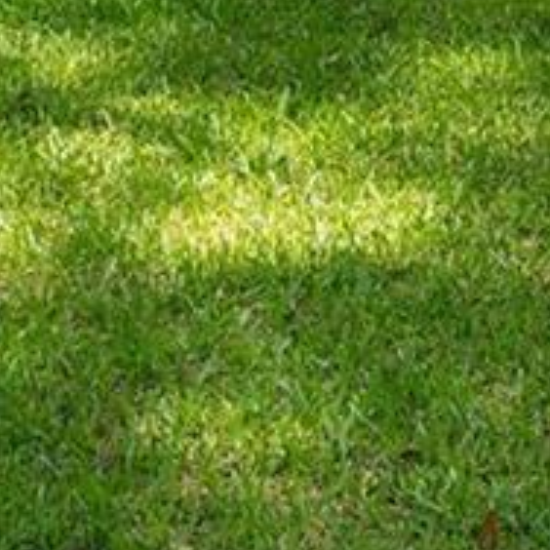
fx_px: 1816
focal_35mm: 101
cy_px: -436
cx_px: 790
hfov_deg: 16.0
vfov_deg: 15.0
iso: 500
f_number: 8
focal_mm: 14
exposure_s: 1/200
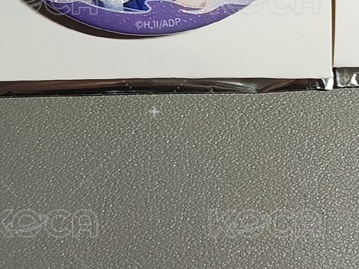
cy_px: -111
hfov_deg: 15.2
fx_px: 1338
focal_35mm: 129
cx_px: 303
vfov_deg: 11.1
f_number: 1.75
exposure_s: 1/60
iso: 400
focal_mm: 5.24
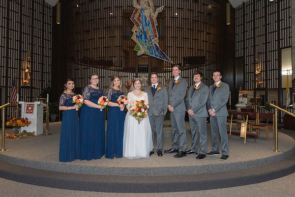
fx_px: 202
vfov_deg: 51.9
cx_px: 148
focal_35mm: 25
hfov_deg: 72.2
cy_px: 98
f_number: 6.3
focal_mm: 24
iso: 1250
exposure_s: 1/160
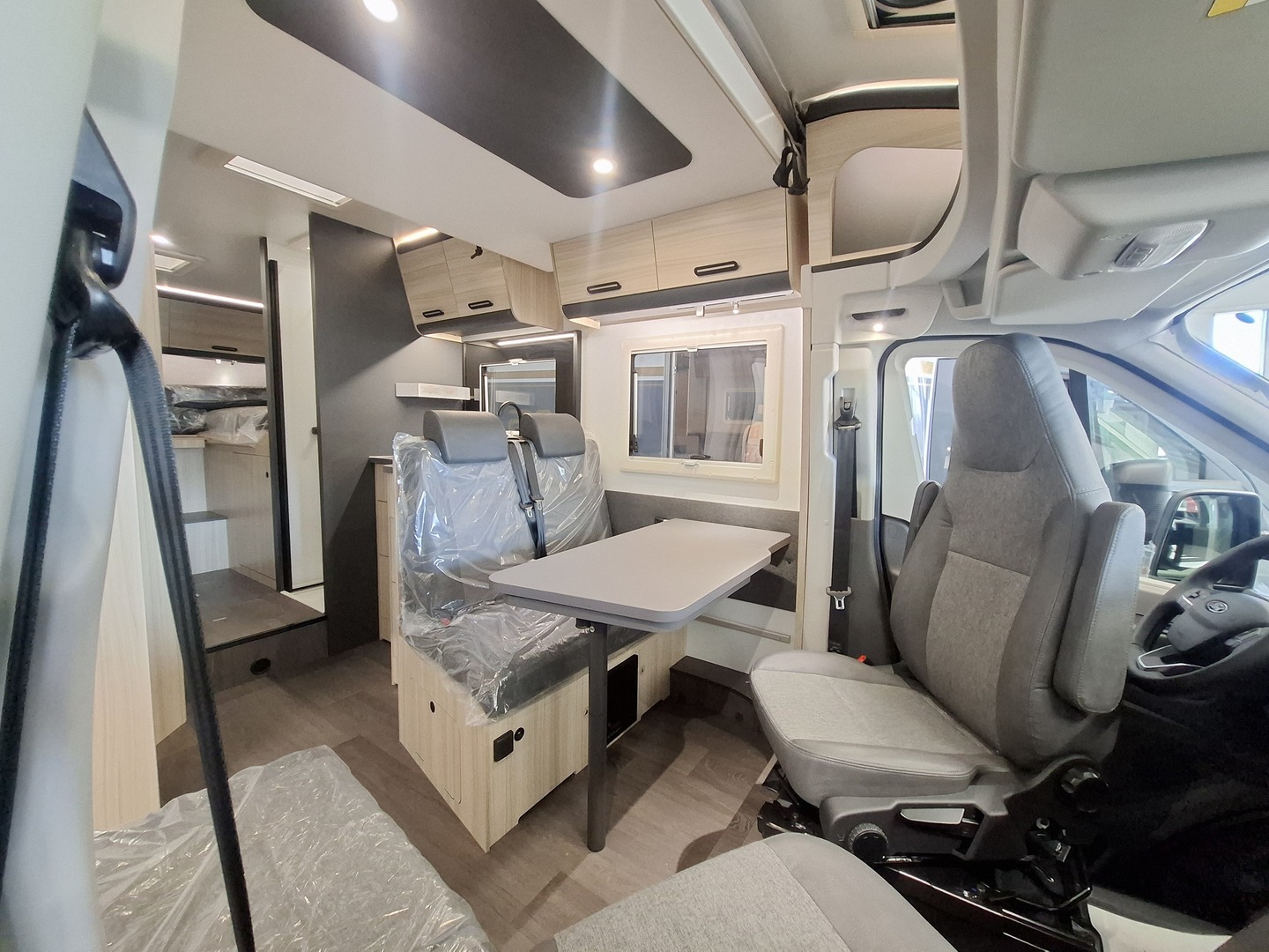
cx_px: 634
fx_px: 477
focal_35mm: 13
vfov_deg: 89.9
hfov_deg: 106.2
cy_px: 476
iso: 320
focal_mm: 1.74
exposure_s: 1/25
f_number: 2.2
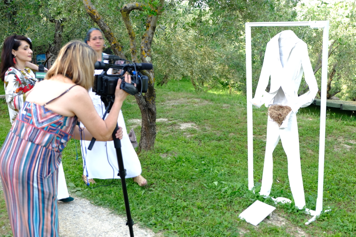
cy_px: 118
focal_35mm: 42
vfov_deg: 31.9
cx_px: 178
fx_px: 415
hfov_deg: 46.4
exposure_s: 1/34
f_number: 3.2
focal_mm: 27.7
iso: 100
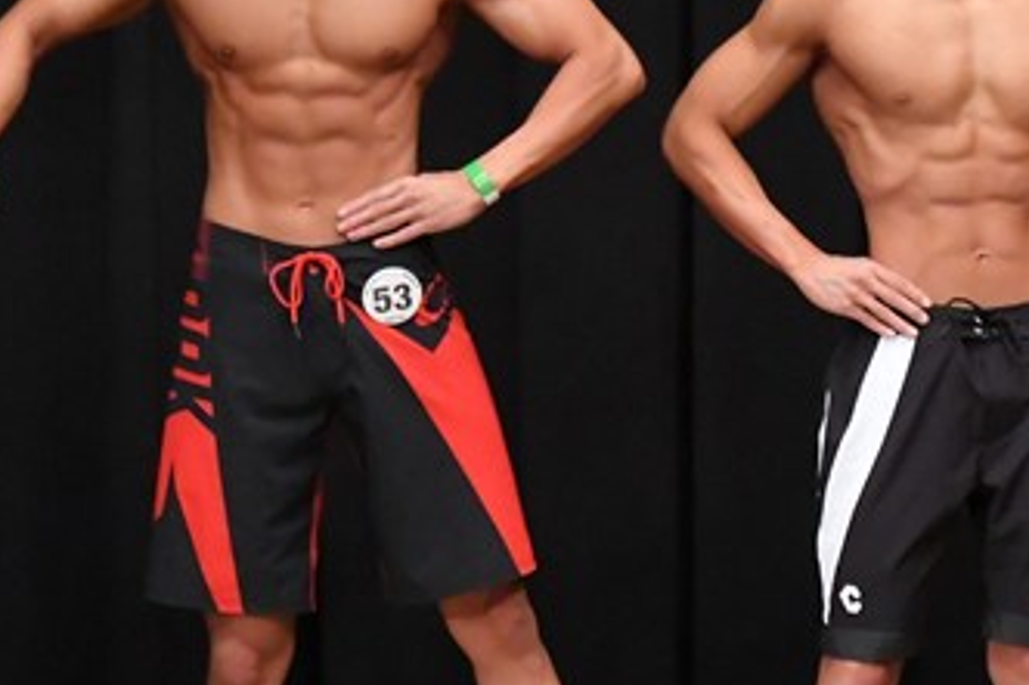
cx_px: 1139
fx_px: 17026
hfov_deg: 3.5
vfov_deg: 2.3
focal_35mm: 596
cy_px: 304
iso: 8000
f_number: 5.6
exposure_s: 1/400
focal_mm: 170
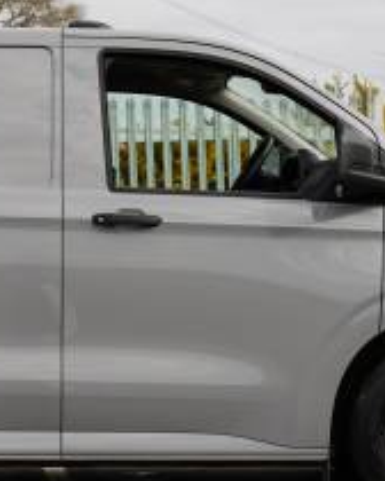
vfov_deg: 13.9
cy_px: 227
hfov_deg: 11.1
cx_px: 41
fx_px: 1968
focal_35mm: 138
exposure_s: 1/200
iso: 100
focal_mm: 48.4
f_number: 5
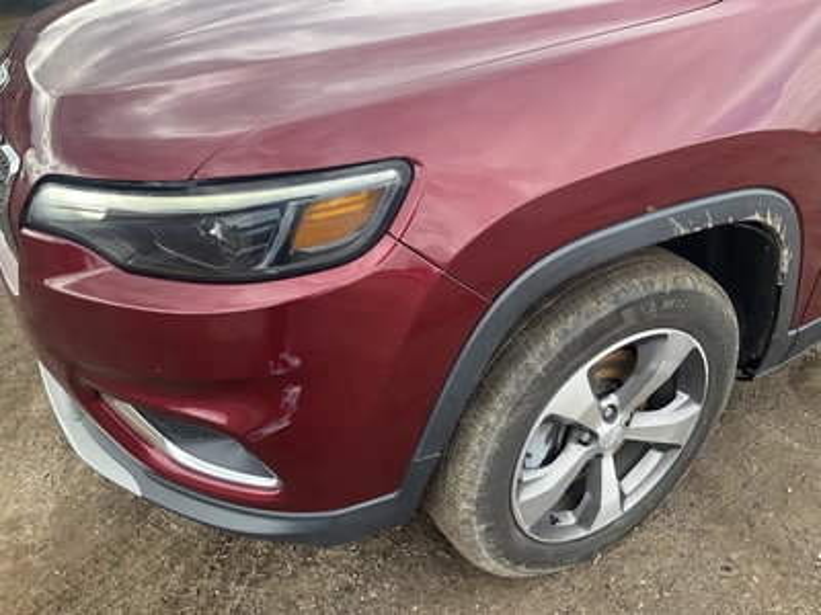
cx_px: 410
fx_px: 688
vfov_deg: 48.2
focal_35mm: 29
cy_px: 308
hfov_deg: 61.7
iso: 20
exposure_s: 1/155
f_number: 1.8
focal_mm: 3
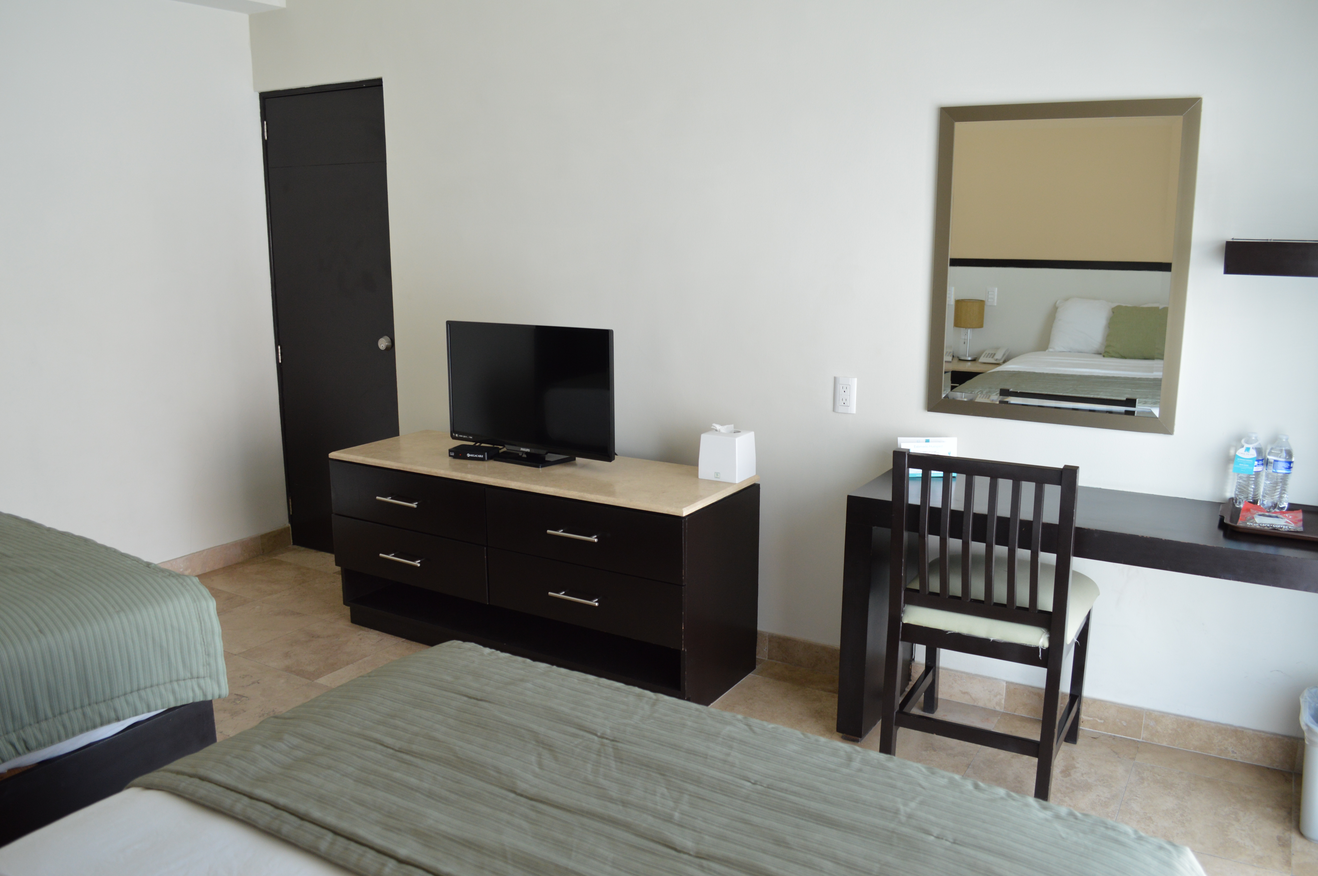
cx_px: 659
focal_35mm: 27
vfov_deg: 47.8
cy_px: 438
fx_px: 988
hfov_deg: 67.4
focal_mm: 18
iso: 400
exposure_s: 1/80
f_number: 4.5
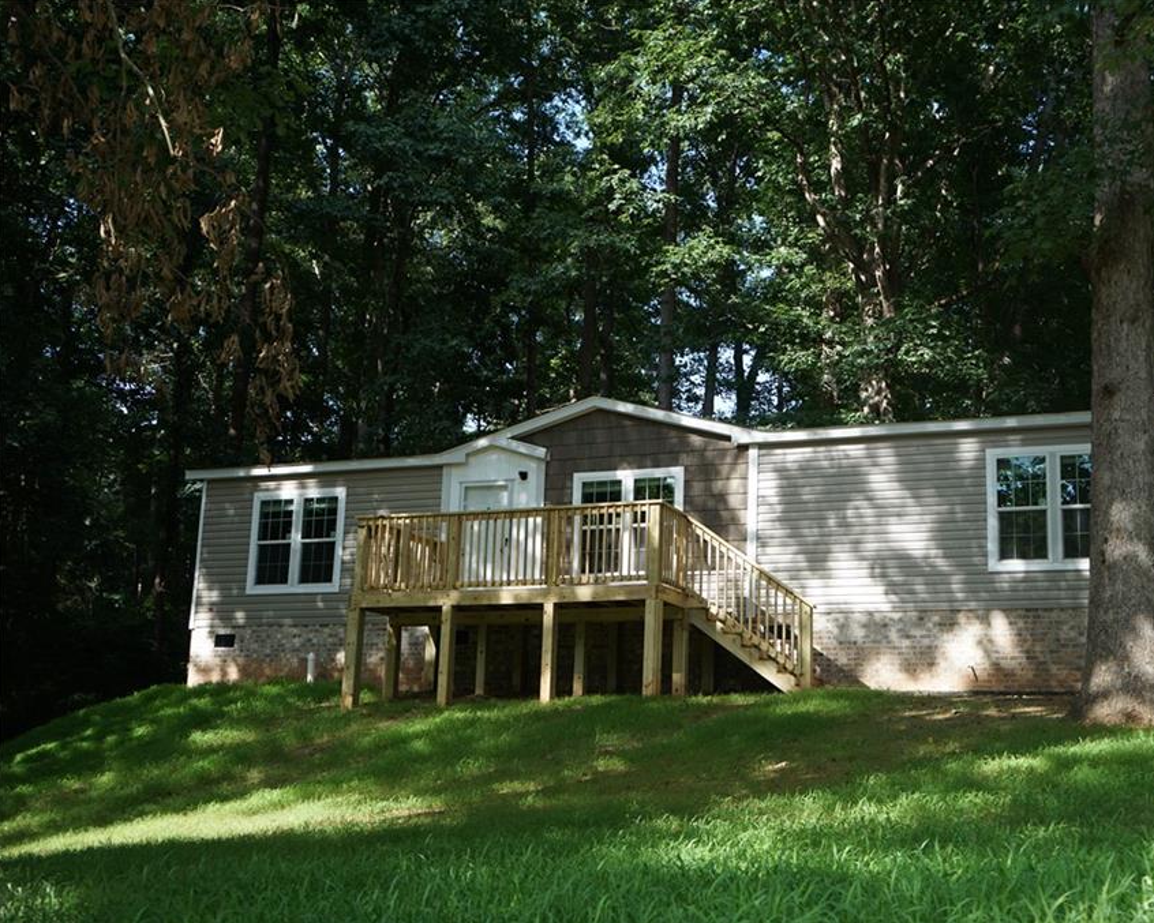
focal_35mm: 42
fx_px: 1435
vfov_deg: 35.7
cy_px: 462
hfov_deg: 43.6
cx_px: 694
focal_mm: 37
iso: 125
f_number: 5.6
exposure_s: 1/125
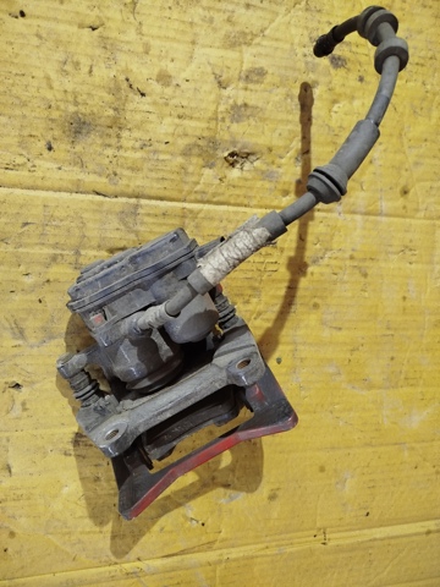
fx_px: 407
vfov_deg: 71.6
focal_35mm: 24
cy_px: 294
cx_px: 220
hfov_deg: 56.8
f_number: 1.7
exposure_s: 1/33
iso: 500
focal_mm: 5.31
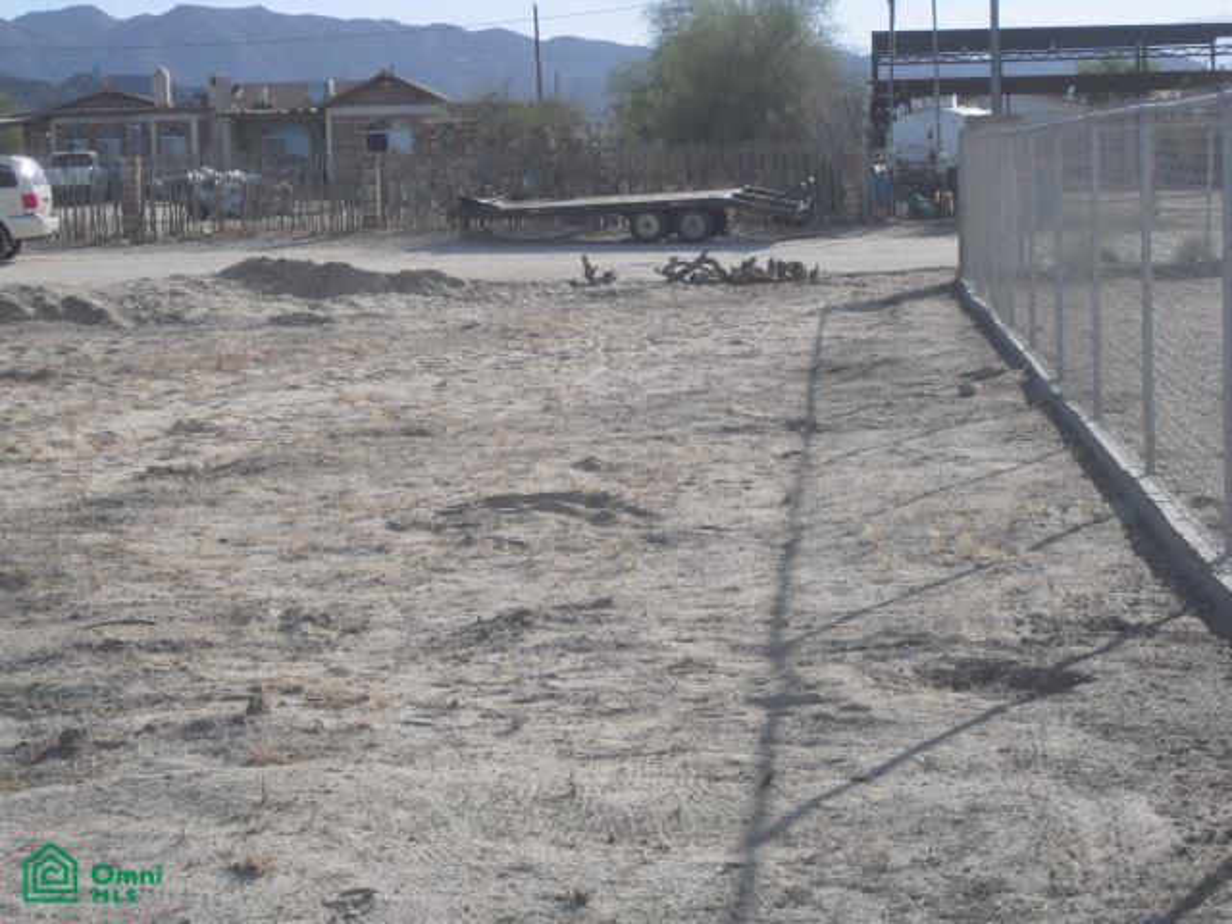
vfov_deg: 16.6
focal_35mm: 89
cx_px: 616
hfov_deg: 22.0
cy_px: 462
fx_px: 3168
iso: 64
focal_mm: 15.7
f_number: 12.8
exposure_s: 1/60
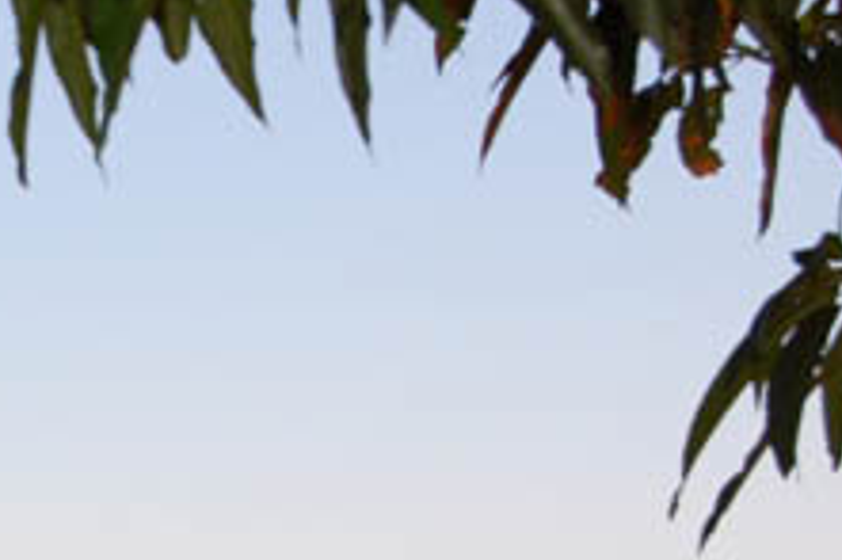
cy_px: 531
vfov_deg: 6.7
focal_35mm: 204
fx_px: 4768
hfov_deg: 9.9
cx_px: -160
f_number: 9.5
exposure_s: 1/500
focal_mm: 50
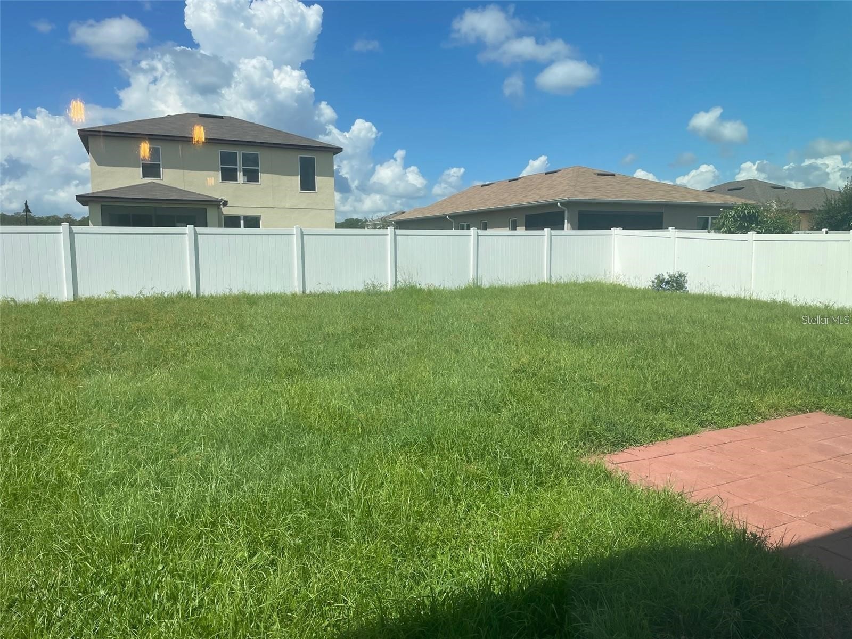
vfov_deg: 53.1
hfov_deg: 67.3
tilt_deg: -5.1
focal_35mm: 26
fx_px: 640
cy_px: 320
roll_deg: -0.7
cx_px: 426
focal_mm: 4.2
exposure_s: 1/3125
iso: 32
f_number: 1.6
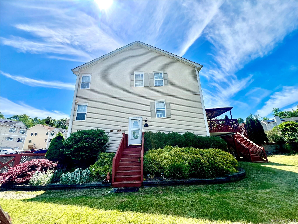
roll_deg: +2.7
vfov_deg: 89.9
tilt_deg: +18.8
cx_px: 149
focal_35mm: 13
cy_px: 112
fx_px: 112
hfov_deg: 106.2
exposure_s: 1/1508
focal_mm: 1.57
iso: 32
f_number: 1.8
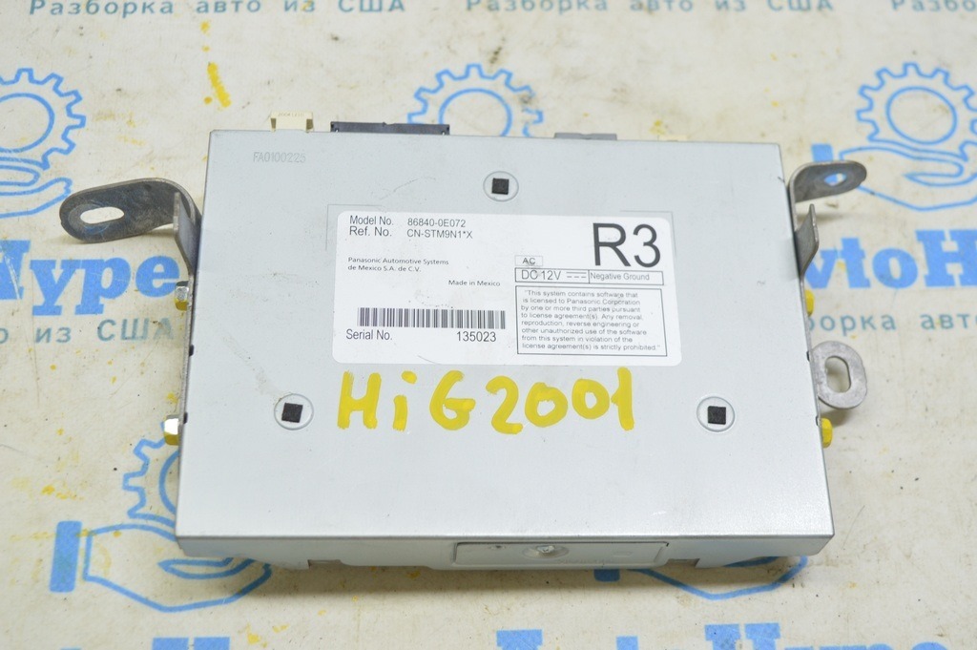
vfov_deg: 26.4
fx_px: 1383
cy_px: 325
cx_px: 488
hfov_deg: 38.9
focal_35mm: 51
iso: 400
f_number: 5.6
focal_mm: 34
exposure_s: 1/20
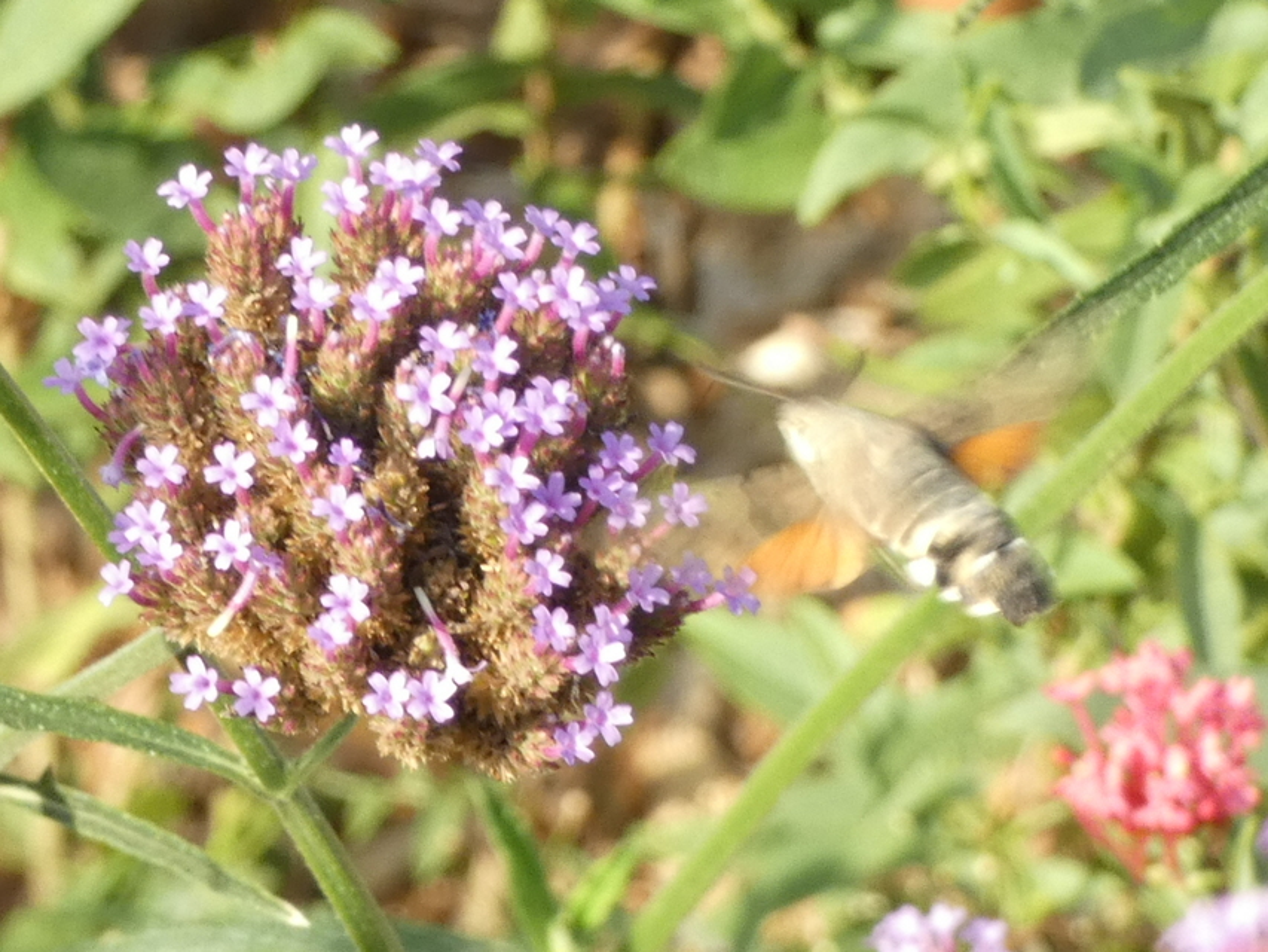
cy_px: 476
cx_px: 634
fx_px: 10038
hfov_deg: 7.2
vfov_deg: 5.4
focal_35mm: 274
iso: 200
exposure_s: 1/80
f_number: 5.5
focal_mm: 49.1
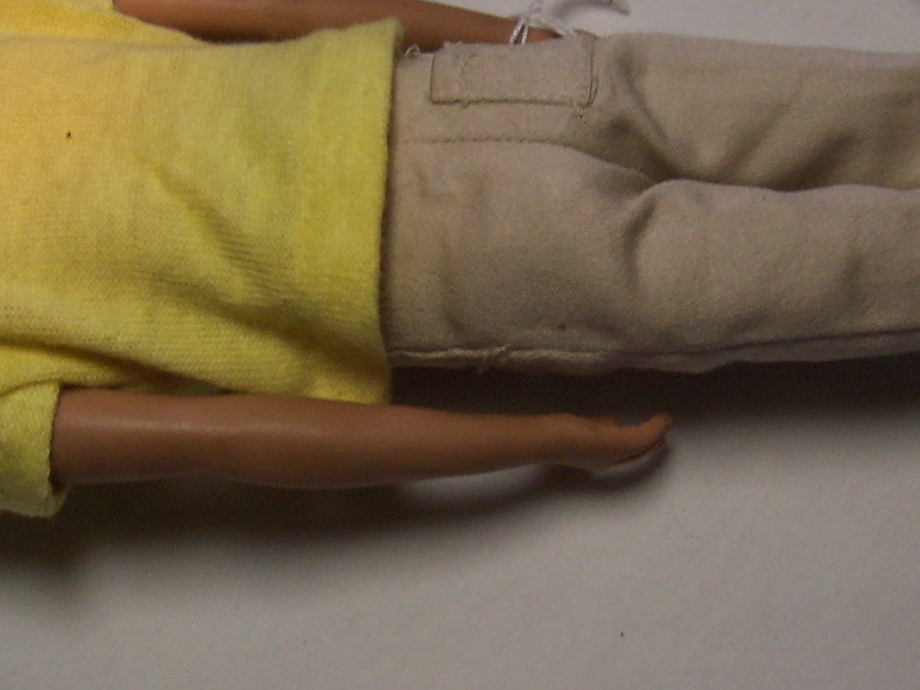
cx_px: 536
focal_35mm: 63
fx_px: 1674
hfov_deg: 30.7
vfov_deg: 23.3
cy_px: 375
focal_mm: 5.6
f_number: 2.8
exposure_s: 1/90
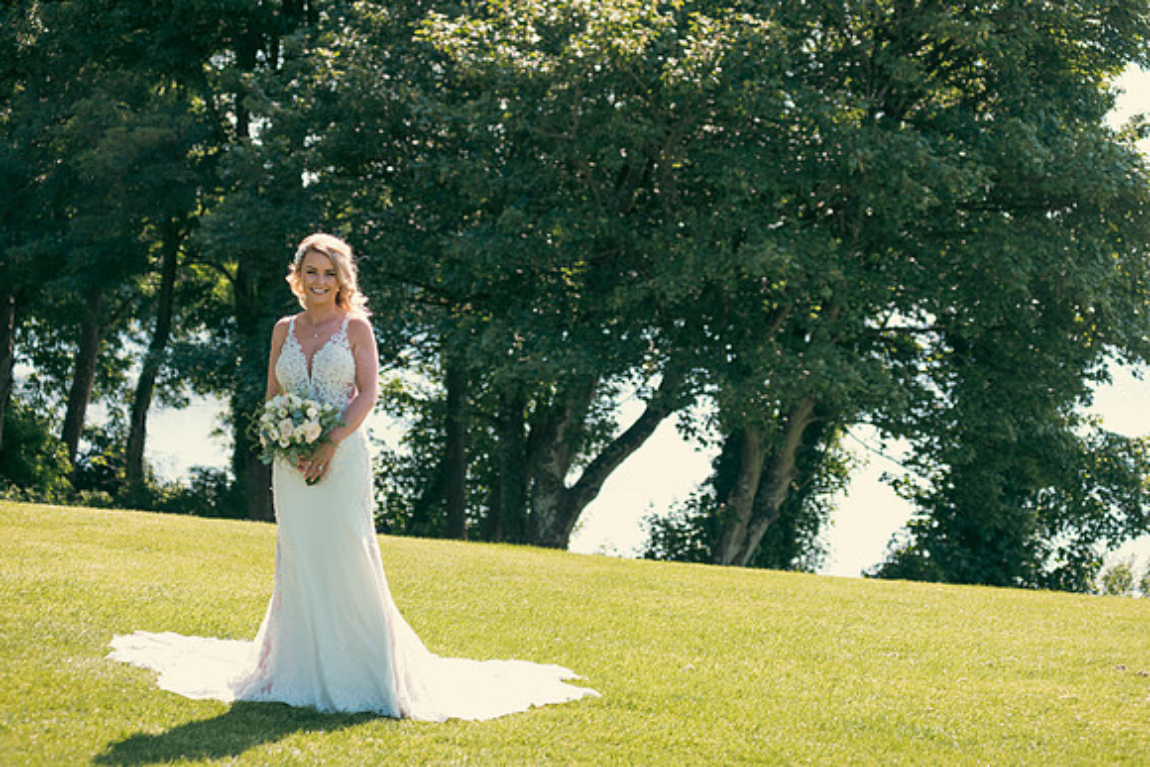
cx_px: 575
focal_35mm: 80
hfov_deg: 25.4
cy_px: 384
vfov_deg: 17.1
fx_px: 2556
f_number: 3.5
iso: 100
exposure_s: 1/250
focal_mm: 80
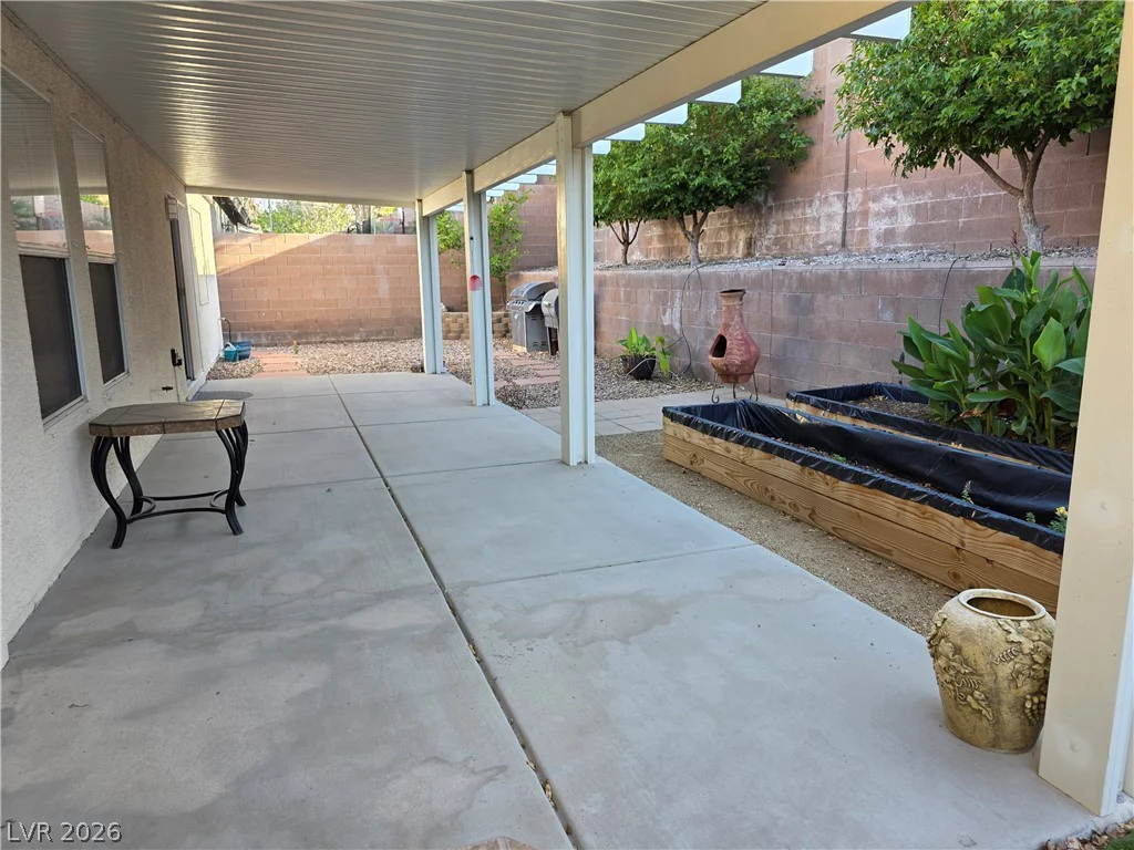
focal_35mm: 23
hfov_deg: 73.9
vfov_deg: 58.9
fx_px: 753
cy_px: 425
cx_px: 567
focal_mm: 6.3
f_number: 1.7
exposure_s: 1/180
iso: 64
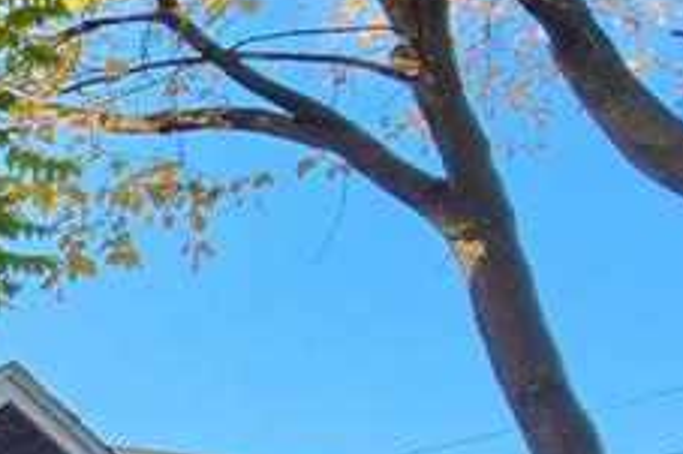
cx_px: -617
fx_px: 1156
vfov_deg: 20.0
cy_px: 625
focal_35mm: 61
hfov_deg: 20.3
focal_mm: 2.2
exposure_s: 1/120
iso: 50
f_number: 2.2
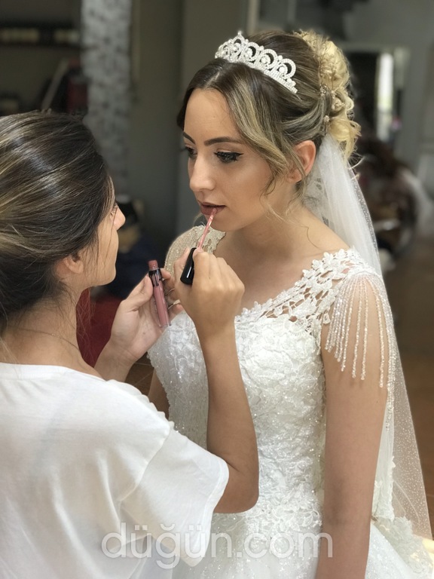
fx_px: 953
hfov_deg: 25.7
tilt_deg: -13.9
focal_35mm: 57
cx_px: 217
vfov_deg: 33.8
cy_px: 290
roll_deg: -3.0
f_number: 2.8
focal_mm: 6.6
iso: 80
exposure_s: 1/50
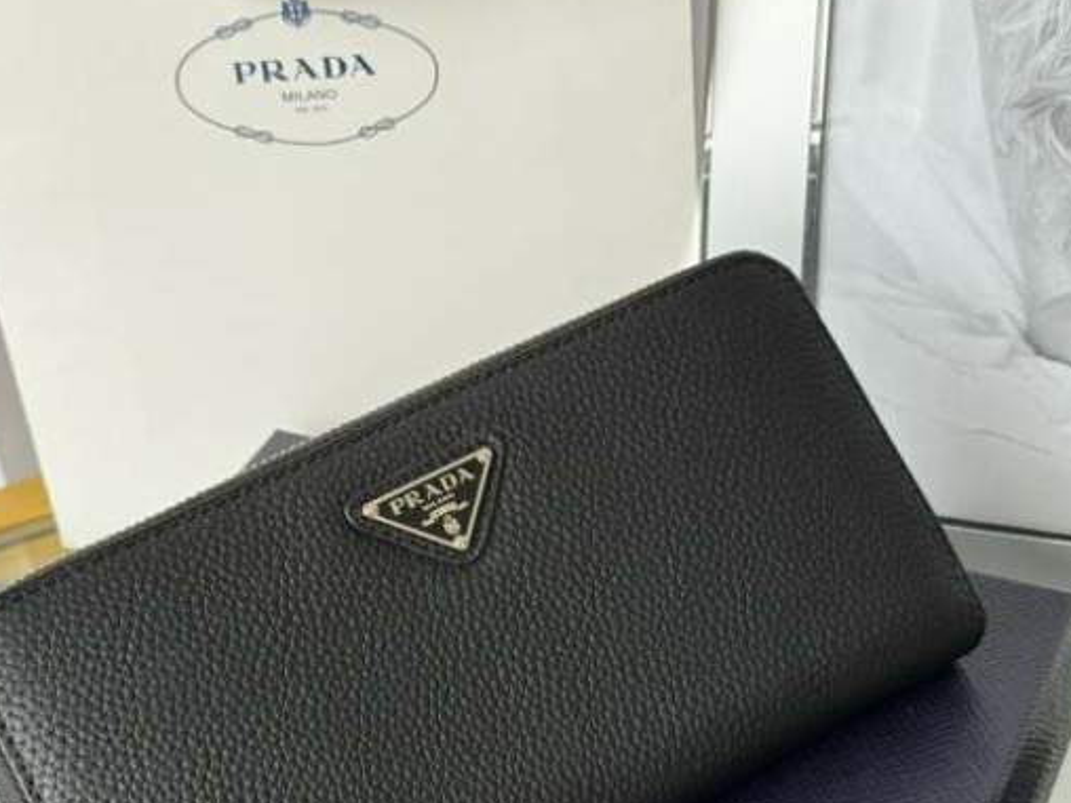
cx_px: 439
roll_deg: +9.6
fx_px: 2135
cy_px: 549
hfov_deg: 28.1
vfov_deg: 21.2
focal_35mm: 69
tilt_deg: -38.5
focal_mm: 6.76
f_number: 1.78
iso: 100
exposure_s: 1/79
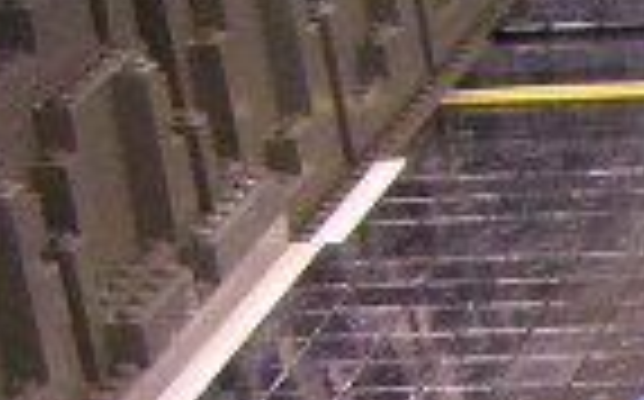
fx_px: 3085
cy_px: 975
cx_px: 1378
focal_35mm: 176
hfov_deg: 10.7
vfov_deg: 7.0
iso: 400
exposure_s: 1/15
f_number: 2.8
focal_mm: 4.8
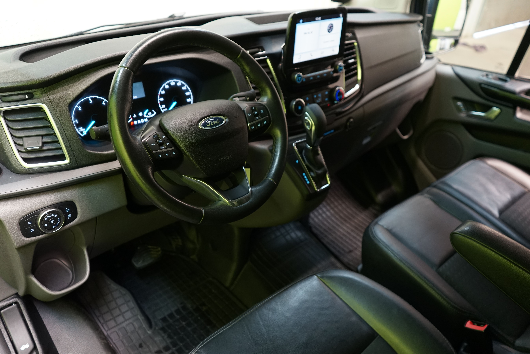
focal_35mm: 29
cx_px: 267
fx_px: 427
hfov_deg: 63.7
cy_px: 176
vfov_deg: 45.0
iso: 1250
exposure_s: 1/30
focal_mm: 28
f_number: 3.5
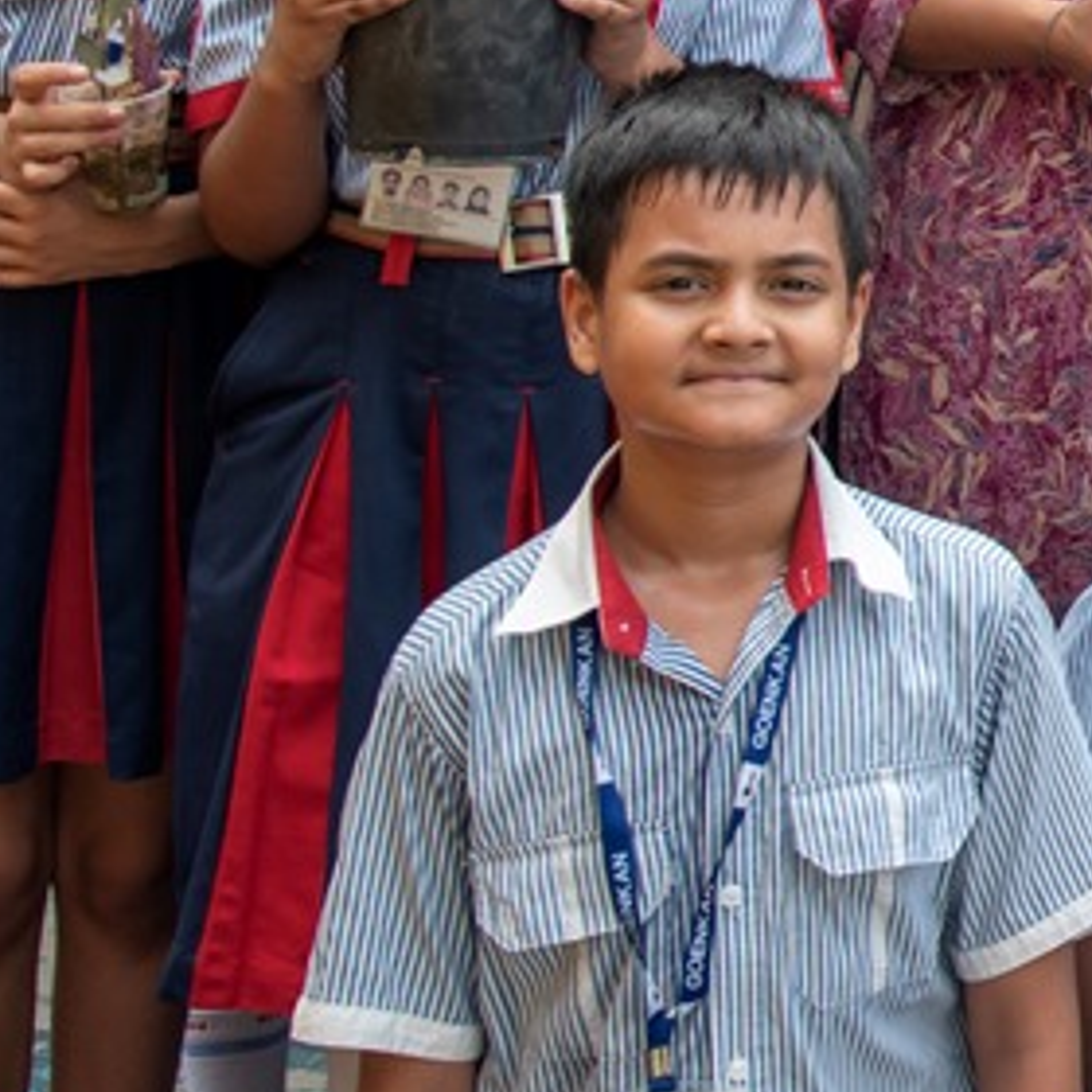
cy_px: -37
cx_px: 2205
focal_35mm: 128
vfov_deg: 13.4
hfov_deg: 12.1
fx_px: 4568
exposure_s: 1/100
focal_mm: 35
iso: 125
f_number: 7.1
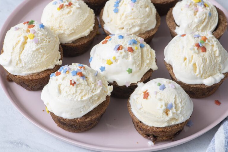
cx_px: 114
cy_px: 76
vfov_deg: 12.9
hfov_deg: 19.3
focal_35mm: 106
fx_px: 671
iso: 250
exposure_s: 1/200
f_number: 16
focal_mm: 105
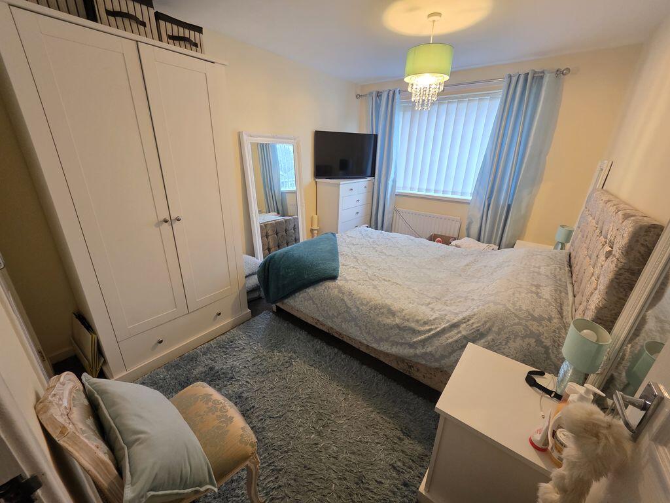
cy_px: 252
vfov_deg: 89.9
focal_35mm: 13
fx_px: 252
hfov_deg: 106.2
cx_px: 335
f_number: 1.9
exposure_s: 1/50
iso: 500
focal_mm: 2.2
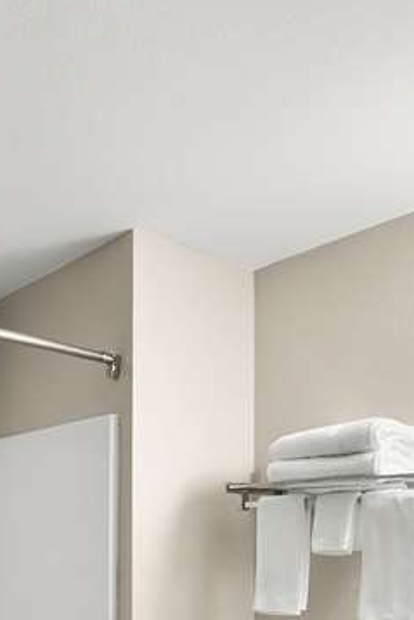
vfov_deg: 44.5
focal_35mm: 40
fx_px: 689
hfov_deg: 33.4
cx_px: 171
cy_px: 546
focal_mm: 14
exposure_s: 1/5
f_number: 4
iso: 400
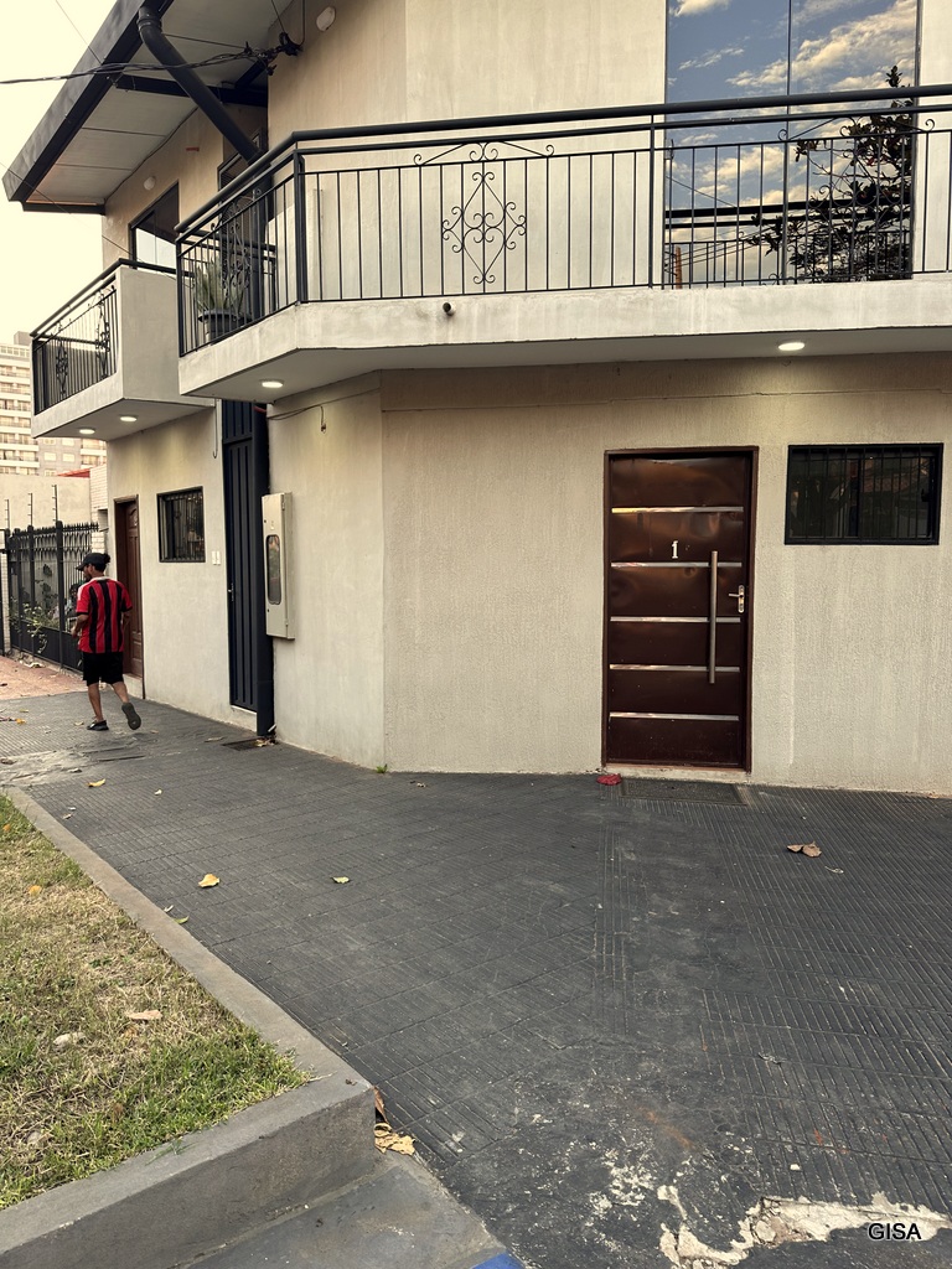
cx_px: 476
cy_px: 634
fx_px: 880
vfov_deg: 71.6
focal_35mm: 24
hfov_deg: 56.8
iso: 80
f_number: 1.78
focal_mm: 6.86
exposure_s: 1/121
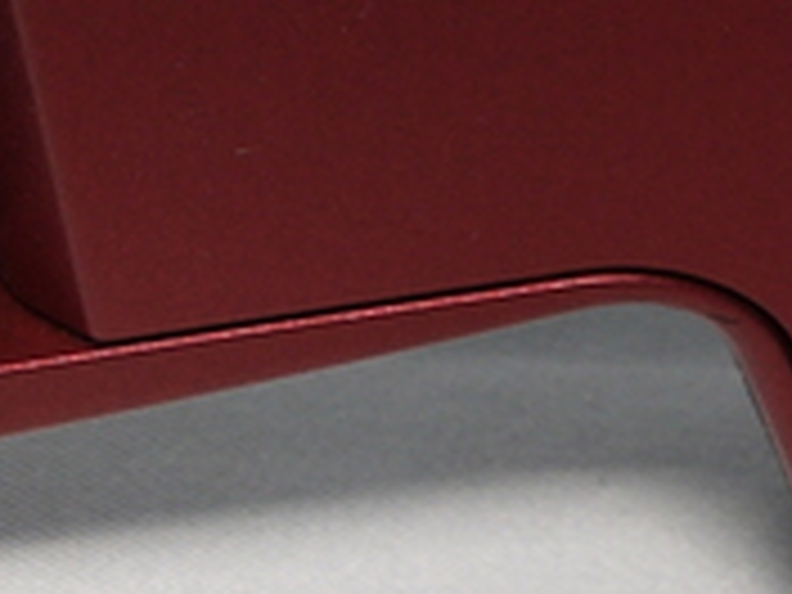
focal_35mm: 191
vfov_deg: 7.6
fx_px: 4370
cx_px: -248
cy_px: -346
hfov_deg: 10.1
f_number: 8
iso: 100
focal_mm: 14
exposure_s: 1/25
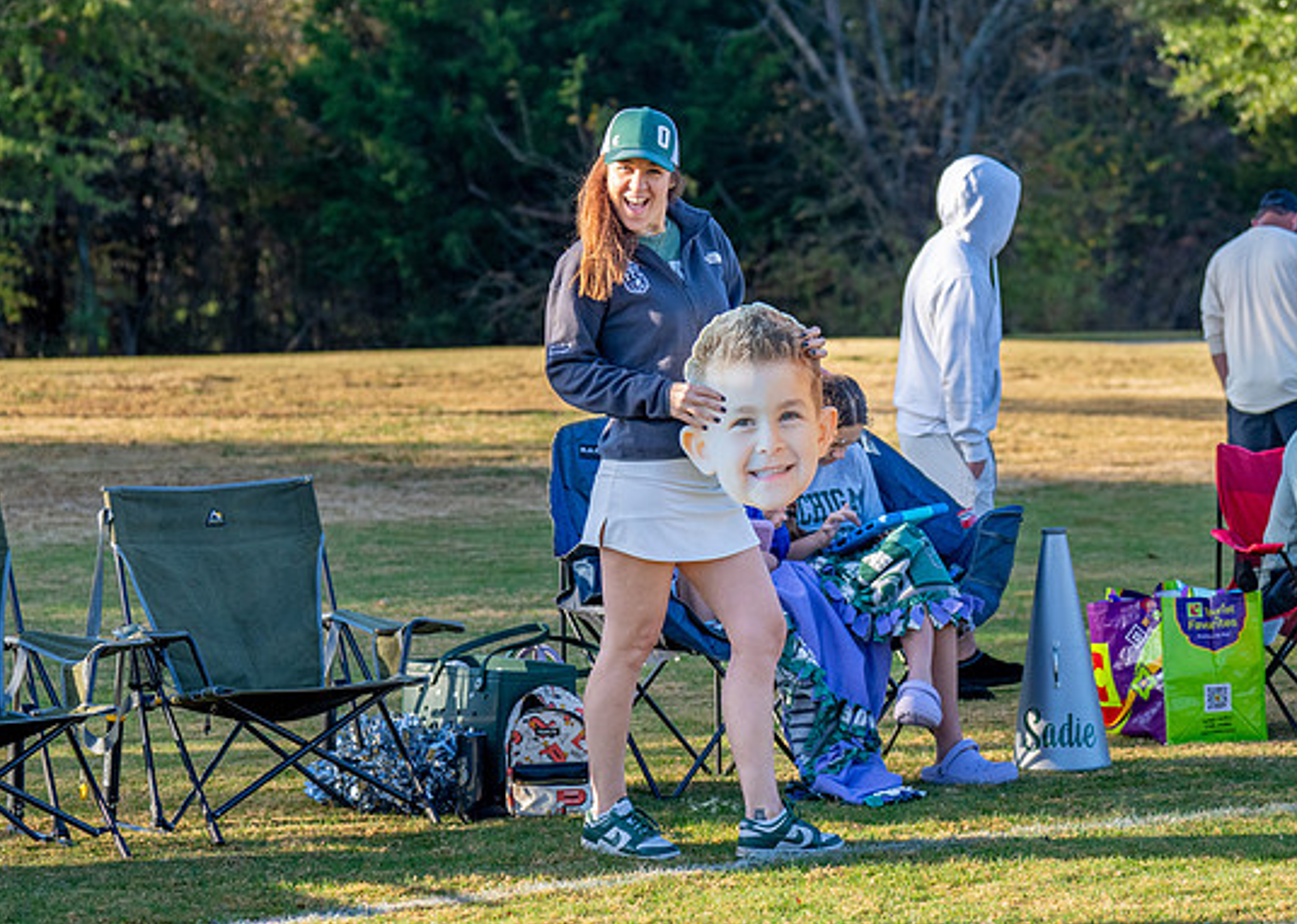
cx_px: 679
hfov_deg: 16.0
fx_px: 4601
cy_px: 412
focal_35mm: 125
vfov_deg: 11.5
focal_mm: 70
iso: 200
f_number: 2.8
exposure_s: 1/1250
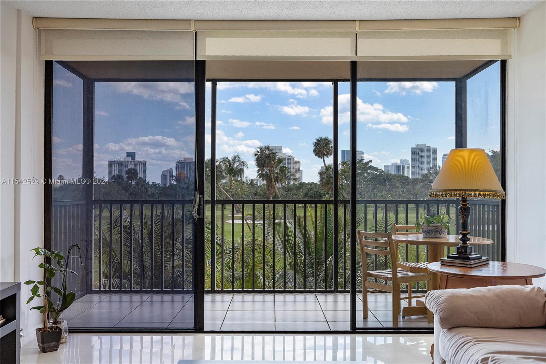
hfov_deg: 54.4
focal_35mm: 35
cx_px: 273
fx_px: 531
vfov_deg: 37.8
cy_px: 182
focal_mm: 35
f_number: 8
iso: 640
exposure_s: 1/320
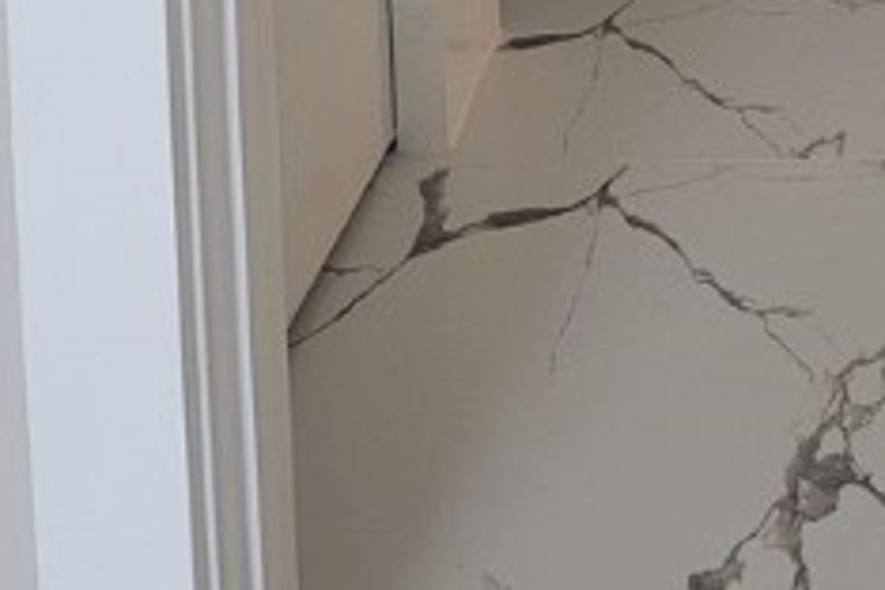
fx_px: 2016
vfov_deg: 13.3
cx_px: 911
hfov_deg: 23.6
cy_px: -738
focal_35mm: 82
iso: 250
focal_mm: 6.7
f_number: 1.8
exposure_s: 1/120
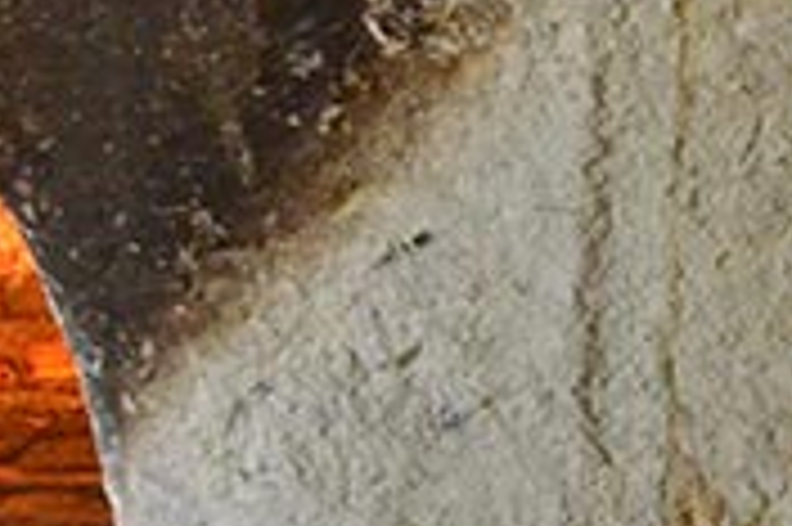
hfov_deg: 10.9
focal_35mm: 153
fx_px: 3363
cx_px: -1224
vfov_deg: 8.8
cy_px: 638
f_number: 5.6
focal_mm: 20
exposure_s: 1/30
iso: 3200
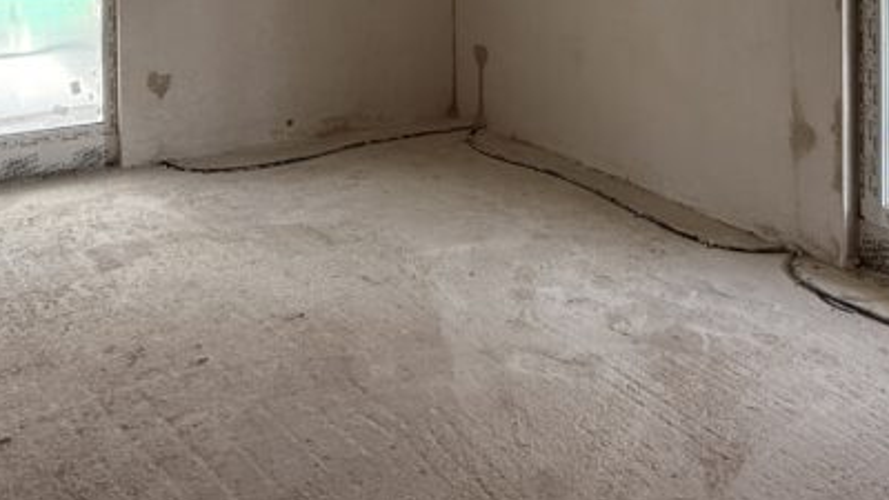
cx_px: 487
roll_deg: +0.1
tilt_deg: +0.3
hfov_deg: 51.5
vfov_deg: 27.1
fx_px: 919
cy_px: -91
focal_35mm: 39
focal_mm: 2.22
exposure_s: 1/99
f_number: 2.2
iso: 80
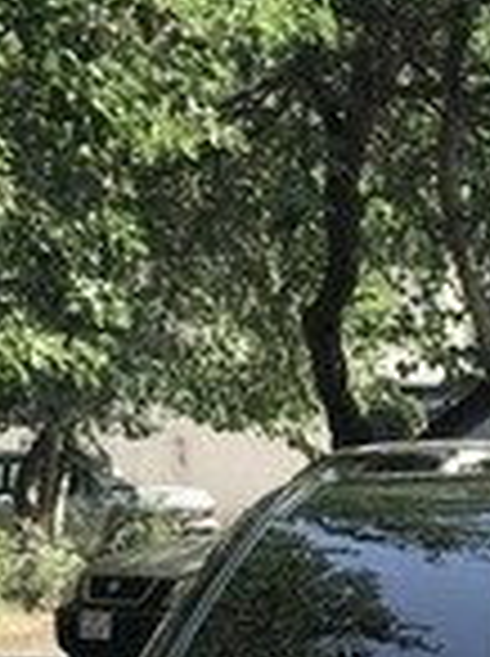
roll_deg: +0.8
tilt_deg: -8.6
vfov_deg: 10.0
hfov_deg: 7.5
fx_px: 3672
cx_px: 670
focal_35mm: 194
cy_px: 922
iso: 20
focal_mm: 6.6
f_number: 2.8
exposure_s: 1/259
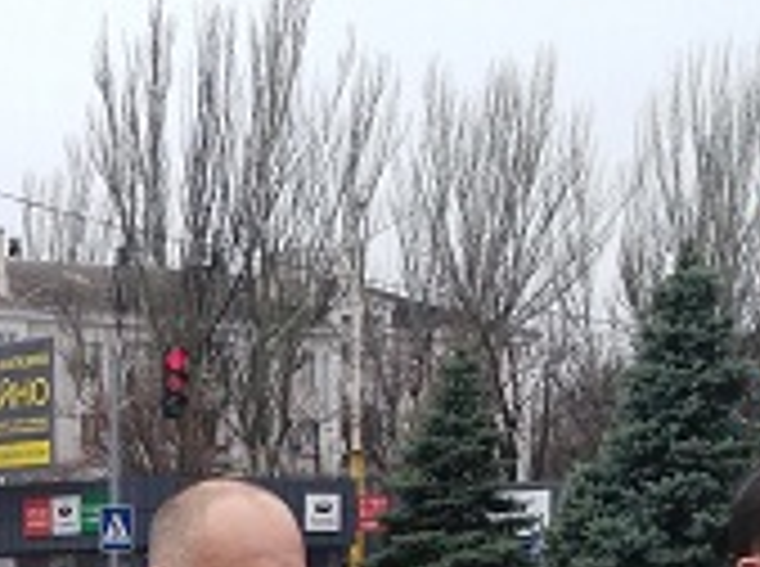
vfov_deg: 11.4
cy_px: 914
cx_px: 13
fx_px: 2695
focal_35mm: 123
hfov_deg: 15.8
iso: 100
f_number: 2.2
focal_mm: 3.83
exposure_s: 1/134
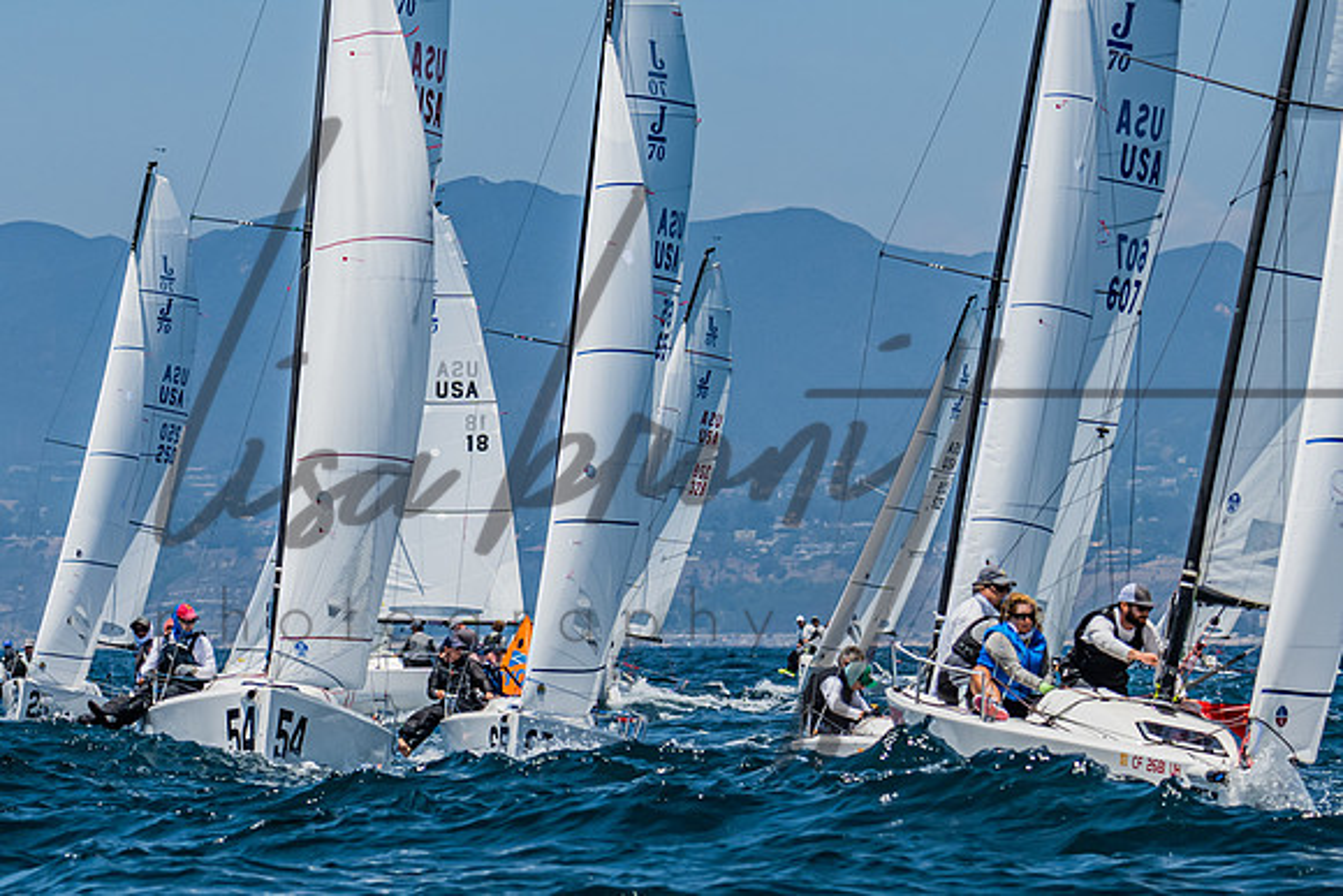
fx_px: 9973
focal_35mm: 267
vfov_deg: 5.1
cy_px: 344
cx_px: 219
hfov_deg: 7.7
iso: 400
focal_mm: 135
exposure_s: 1/2500
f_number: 6.3
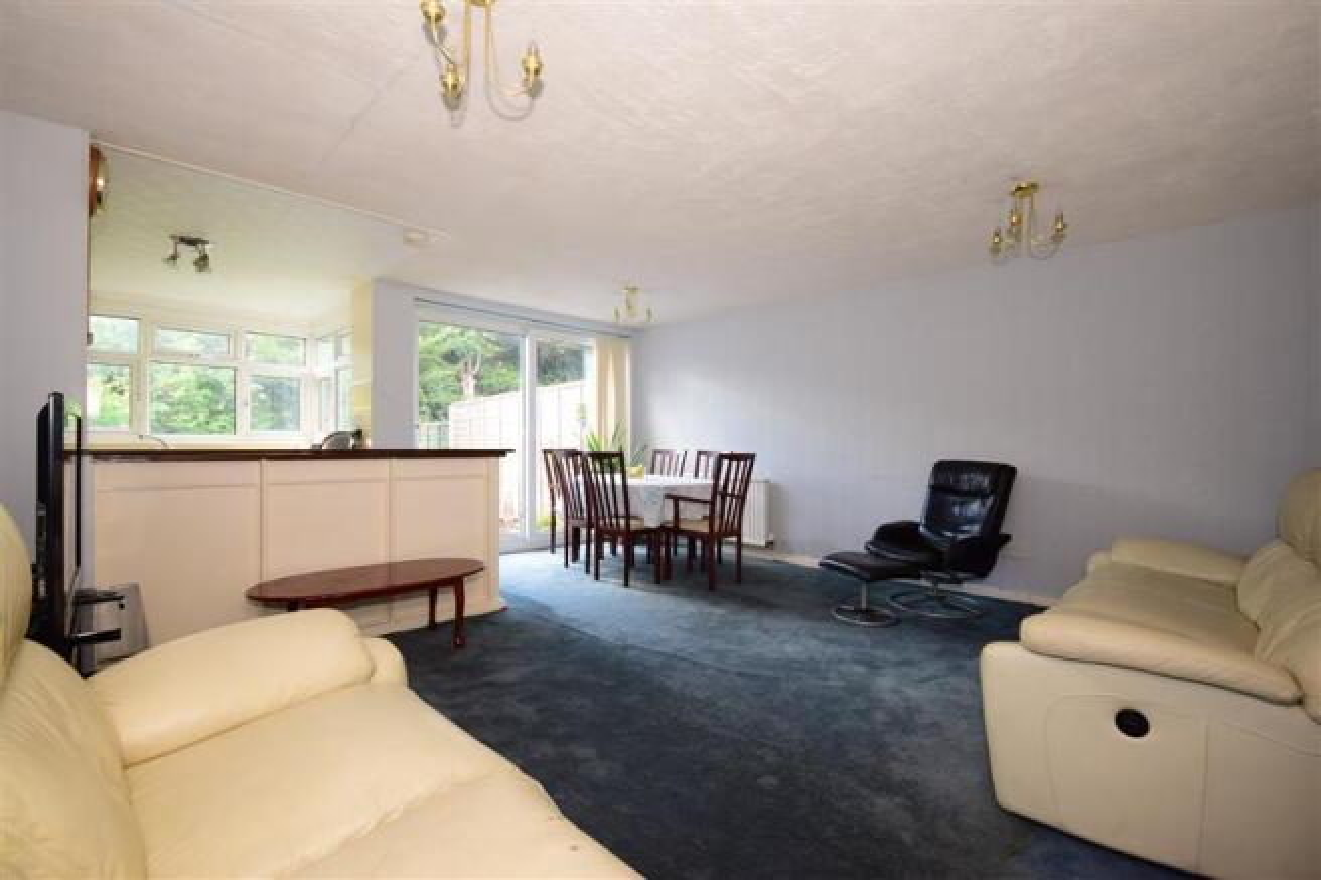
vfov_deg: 77.3
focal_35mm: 15
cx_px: 660
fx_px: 550
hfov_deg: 100.4
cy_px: 440
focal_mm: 10
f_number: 6.3
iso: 100
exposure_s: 1/10
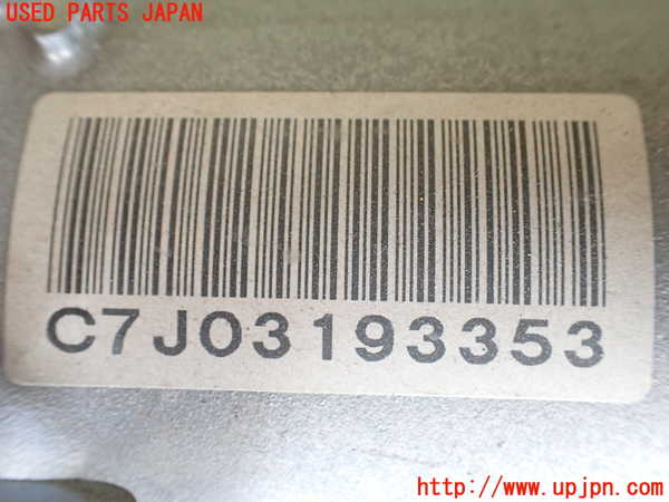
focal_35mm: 30
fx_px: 580
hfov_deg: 60.0
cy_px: 251
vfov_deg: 46.8
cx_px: 334
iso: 800
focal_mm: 5.4
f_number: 2.3
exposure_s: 1/100
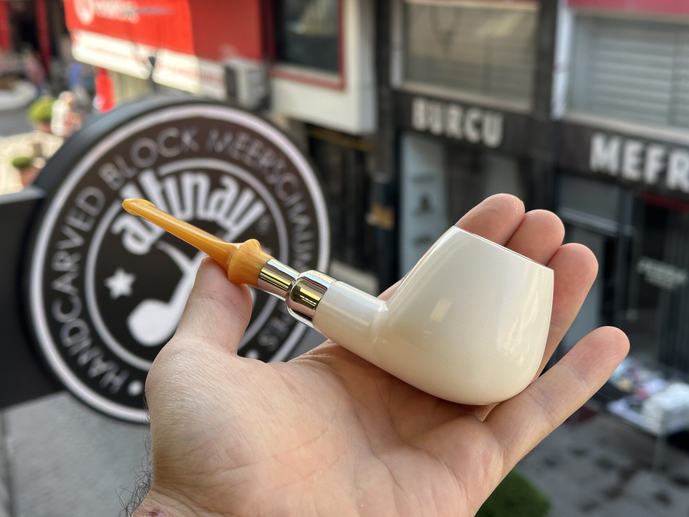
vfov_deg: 30.3
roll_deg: +1.0
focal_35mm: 48
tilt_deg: -17.3
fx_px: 955
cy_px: 258
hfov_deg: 39.7
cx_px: 344
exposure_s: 1/511
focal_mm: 6.86
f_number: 1.78
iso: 64
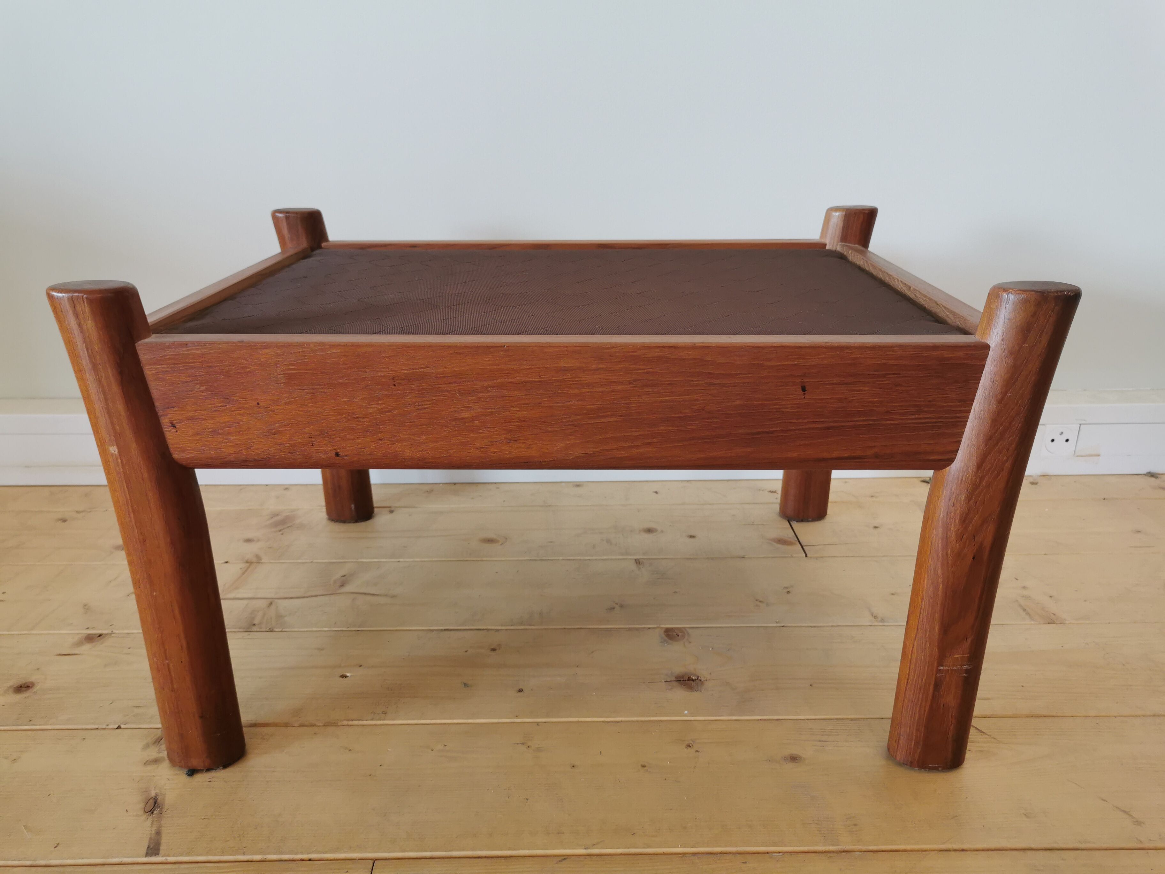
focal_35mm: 27
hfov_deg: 65.3
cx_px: 582
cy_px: 437
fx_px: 909
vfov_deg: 51.4
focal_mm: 5.58
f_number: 1.8
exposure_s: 1/100
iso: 125
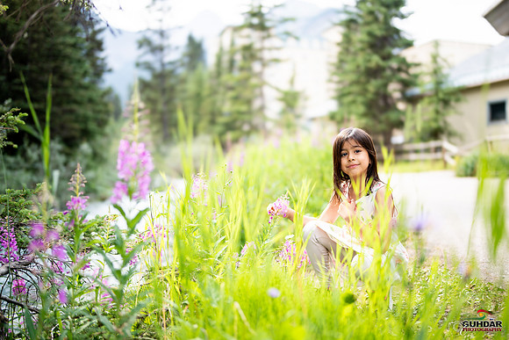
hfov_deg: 54.4
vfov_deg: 37.9
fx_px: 495
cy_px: 170
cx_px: 254
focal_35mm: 35
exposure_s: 1/3200
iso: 200
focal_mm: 35
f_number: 1.2
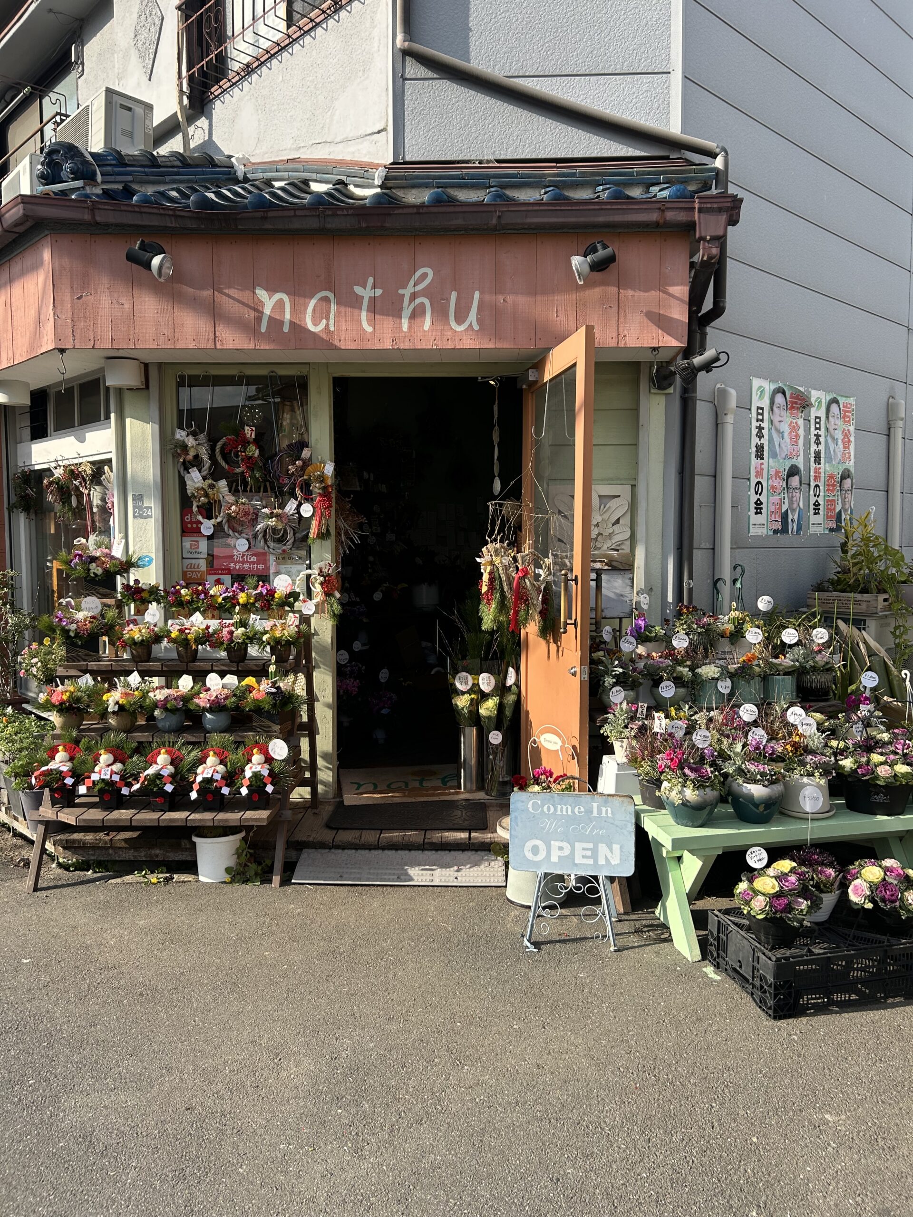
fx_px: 914
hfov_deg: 53.1
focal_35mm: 26
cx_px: 456
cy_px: 608
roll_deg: +0.1
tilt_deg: -4.3
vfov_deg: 67.3
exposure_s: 1/1934
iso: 50
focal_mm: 5.7
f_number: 1.5
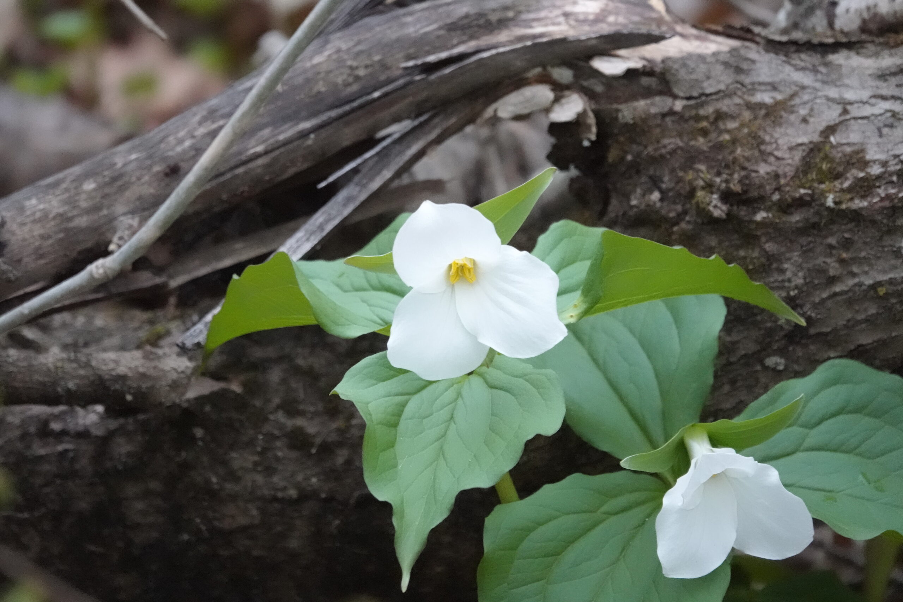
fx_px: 15050
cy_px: 301
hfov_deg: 3.4
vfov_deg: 2.3
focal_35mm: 600
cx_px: 452
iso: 5000
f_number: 4
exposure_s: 1/250
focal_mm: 220
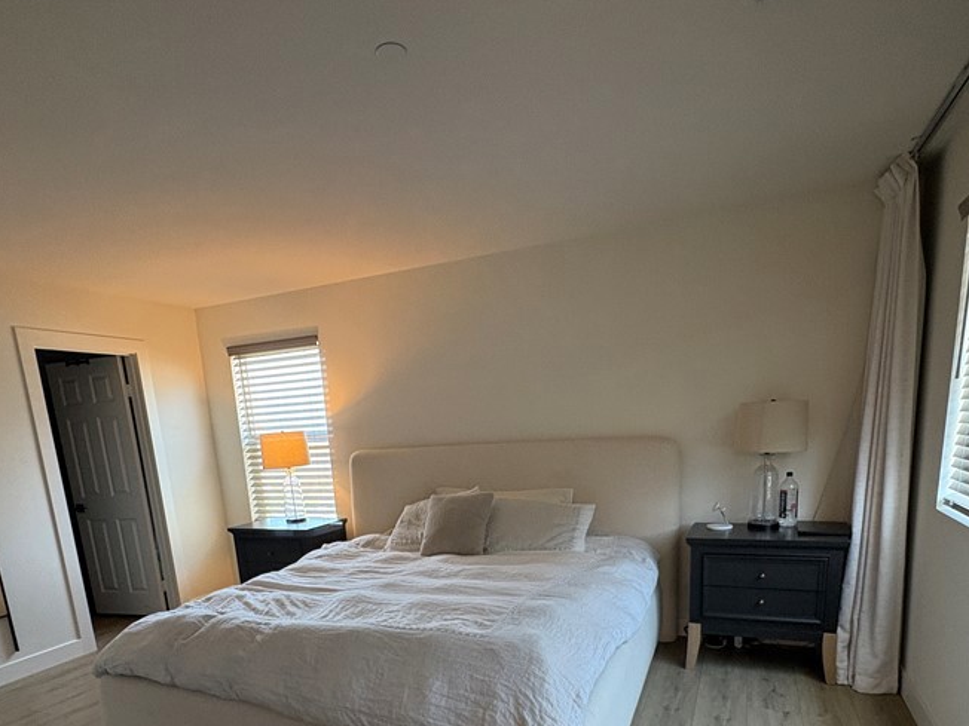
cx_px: 470
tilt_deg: -10.6
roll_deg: +4.3
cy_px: 560
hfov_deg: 76.4
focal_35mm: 22
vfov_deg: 57.4
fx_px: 616
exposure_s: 1/60
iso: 250
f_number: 2.2
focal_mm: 2.22
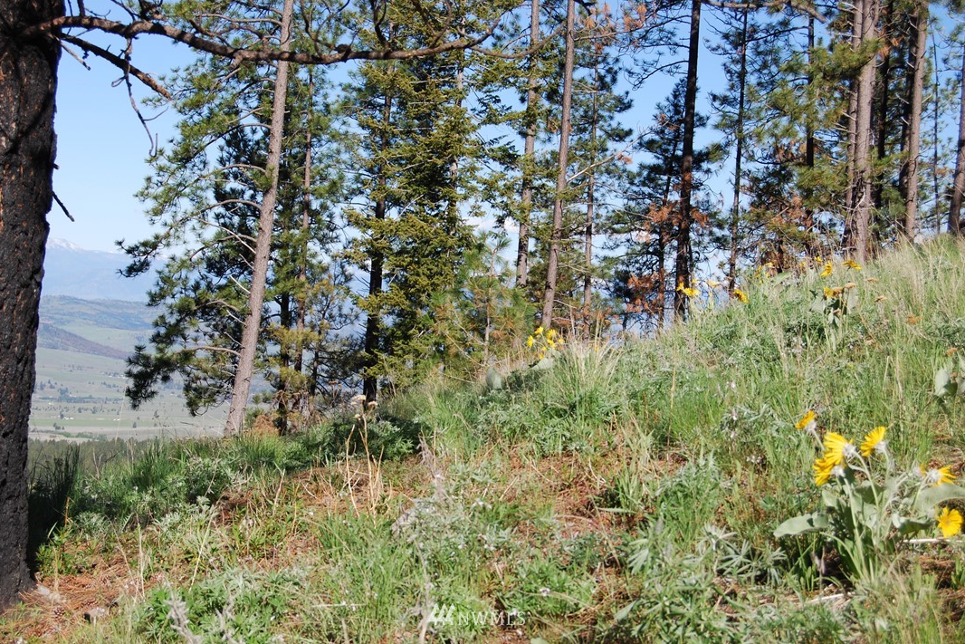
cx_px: 479
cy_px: 321
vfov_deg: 22.3
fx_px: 1635
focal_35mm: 61
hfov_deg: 32.9
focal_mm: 40
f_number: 8
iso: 100
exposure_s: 1/250
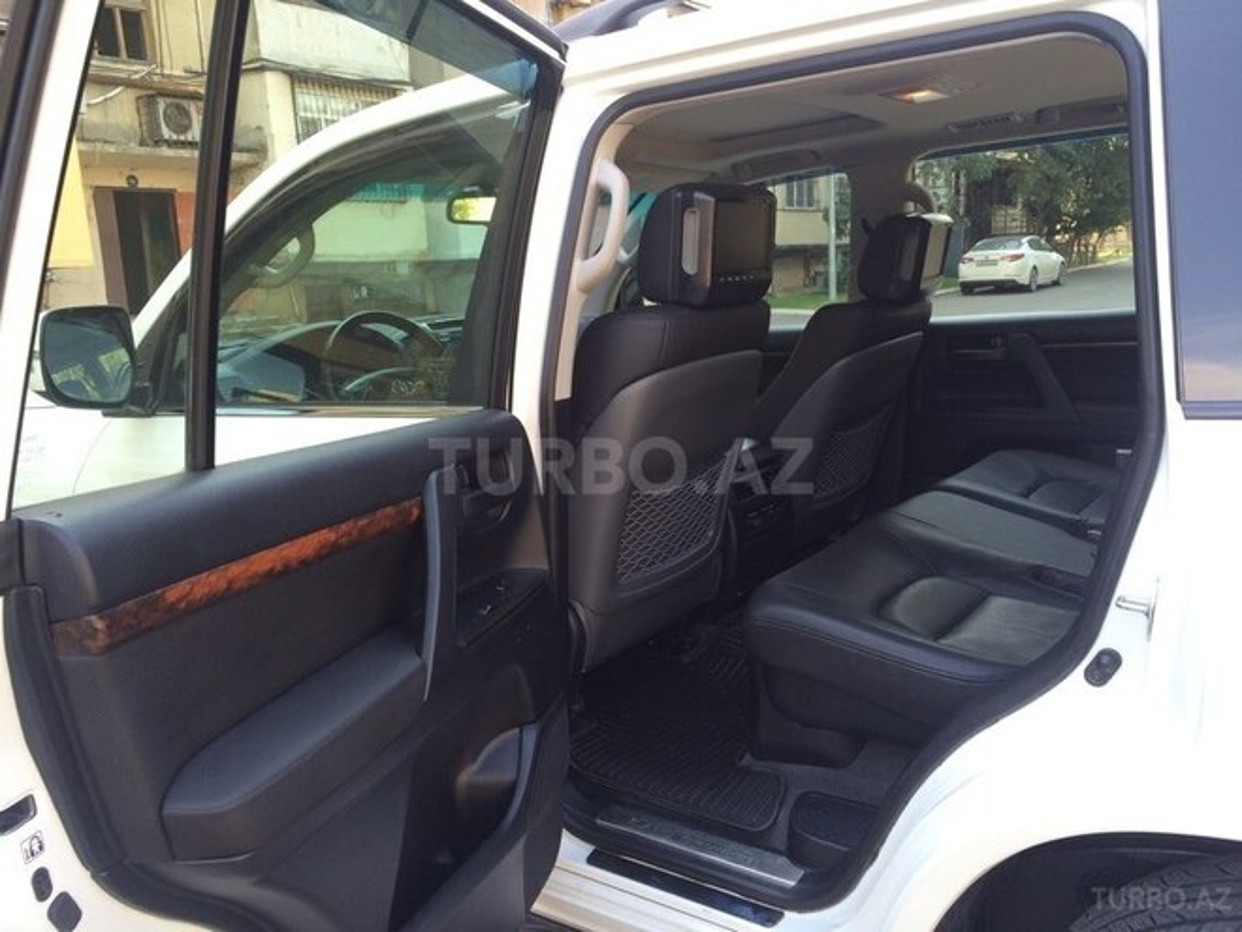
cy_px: 466
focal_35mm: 29
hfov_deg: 61.7
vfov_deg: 48.2
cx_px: 621
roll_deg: +2.6
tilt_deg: -12.6
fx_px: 1041
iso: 32
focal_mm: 4.15
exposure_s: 1/118
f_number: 2.2
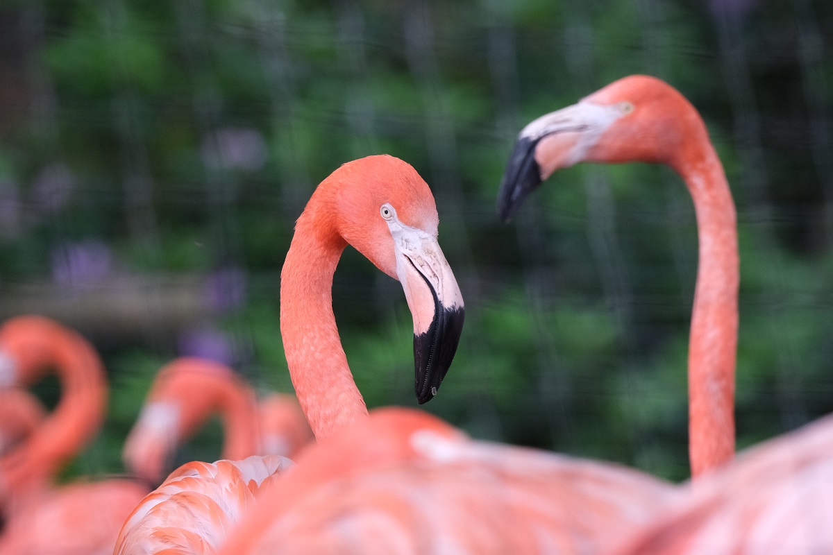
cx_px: 416
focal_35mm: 491
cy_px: 278
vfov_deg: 2.8
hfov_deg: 4.2
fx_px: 11360
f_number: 7.1
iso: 2000
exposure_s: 1/160
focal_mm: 327.6
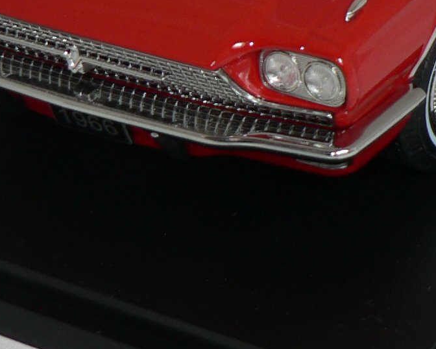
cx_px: 343
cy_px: -168
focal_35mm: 171
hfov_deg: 11.2
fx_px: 2207
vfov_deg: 8.8
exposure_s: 1/60
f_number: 2.8
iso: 80
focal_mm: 7.7
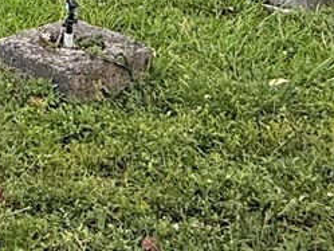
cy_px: -361
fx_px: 869
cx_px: 5
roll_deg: +0.7
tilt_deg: +8.4
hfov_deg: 21.1
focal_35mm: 90
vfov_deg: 12.6
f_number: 2.2
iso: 100
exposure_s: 1/99
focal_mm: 2.22
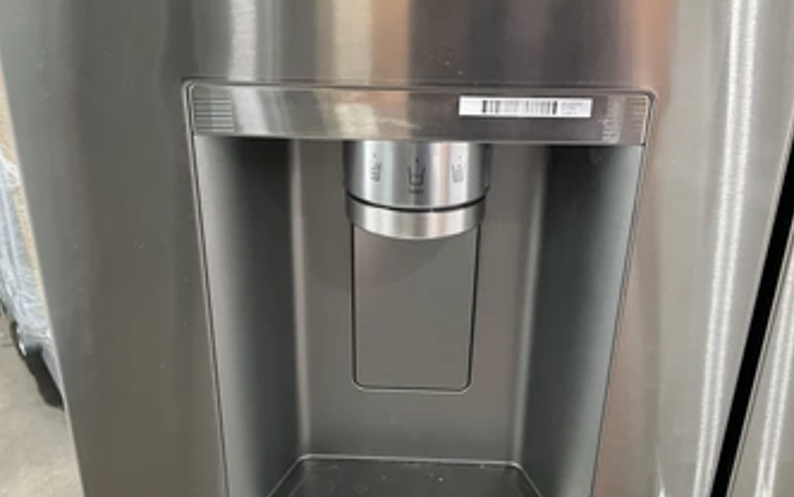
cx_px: 399
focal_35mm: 37
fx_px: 801
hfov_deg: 52.7
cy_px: 292
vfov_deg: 34.4
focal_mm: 3
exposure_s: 1/60
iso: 250
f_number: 1.8
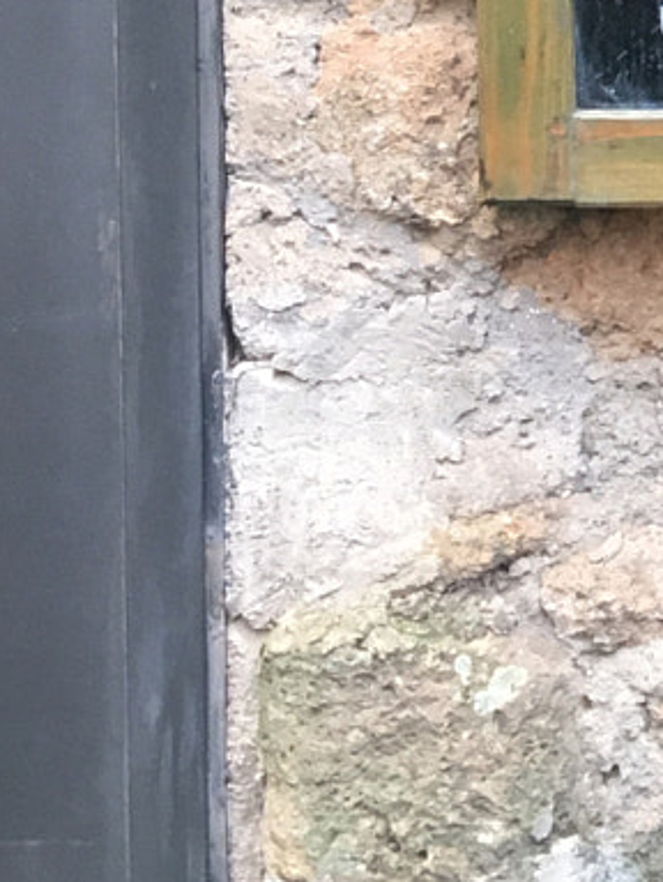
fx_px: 3085
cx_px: 1004
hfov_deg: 11.7
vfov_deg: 15.5
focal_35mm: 121
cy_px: -256
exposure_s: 1/33
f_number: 2.2
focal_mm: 4.15
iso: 50
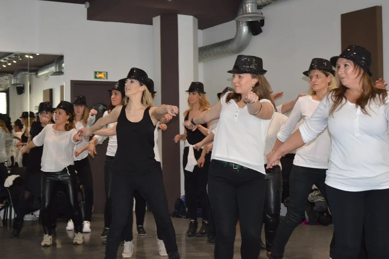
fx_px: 680
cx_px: 194
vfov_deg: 21.5
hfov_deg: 31.9
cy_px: 130
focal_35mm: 63
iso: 1100
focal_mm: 42
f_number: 5.3
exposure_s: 1/60
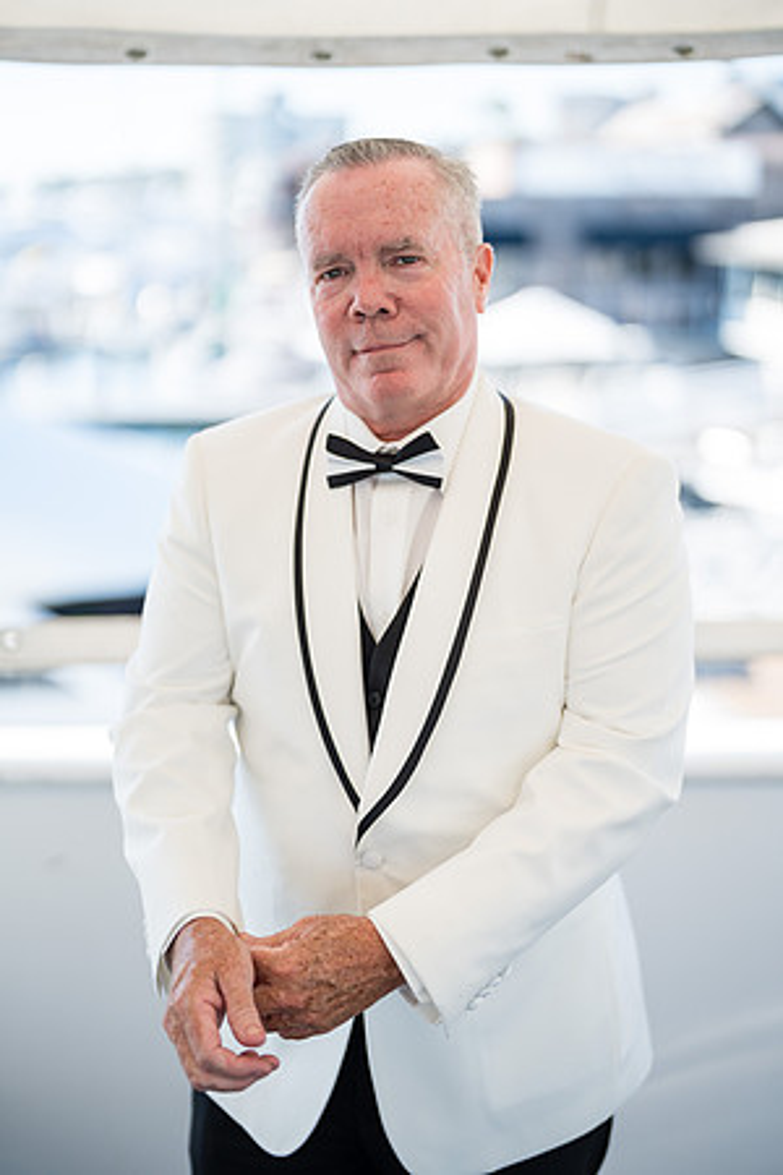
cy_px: 588
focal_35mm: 50
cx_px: 392
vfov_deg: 39.6
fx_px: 1631
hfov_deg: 27.0
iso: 100
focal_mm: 50
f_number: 1.2
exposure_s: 1/2000
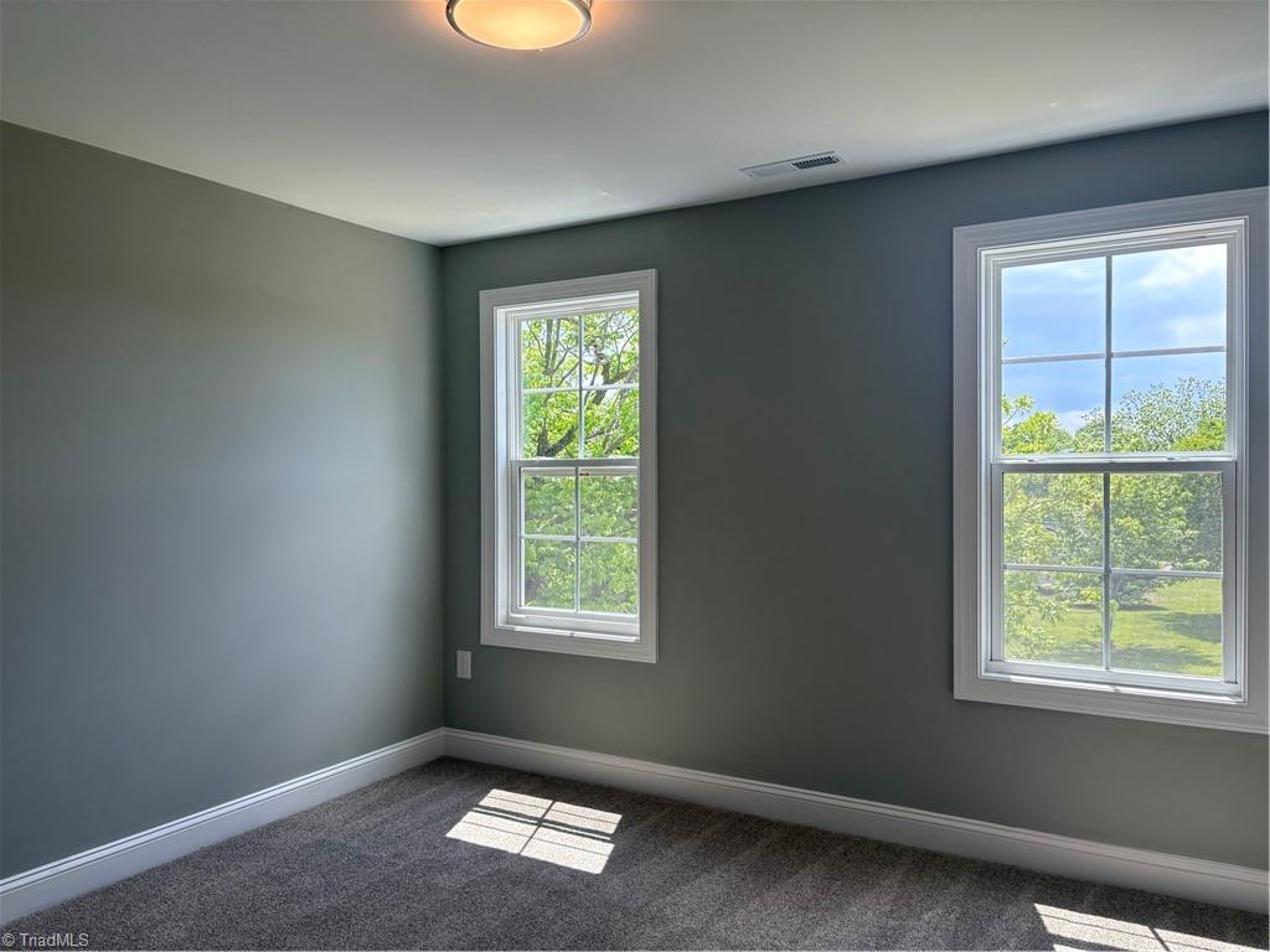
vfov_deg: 53.1
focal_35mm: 26
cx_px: 635
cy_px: 476
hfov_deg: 67.3
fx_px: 954
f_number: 1.6
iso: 40
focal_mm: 5.96
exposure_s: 1/232
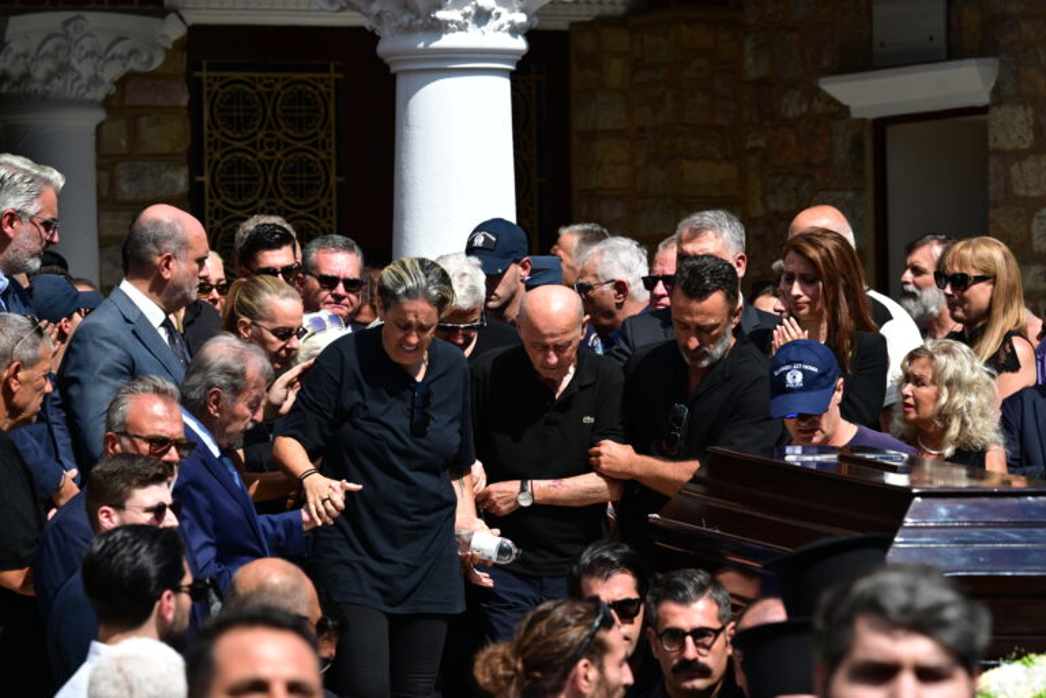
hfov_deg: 10.3
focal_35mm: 200
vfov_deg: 6.9
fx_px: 5811
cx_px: 523
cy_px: 349
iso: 800
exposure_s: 1/2000
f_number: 8
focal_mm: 200
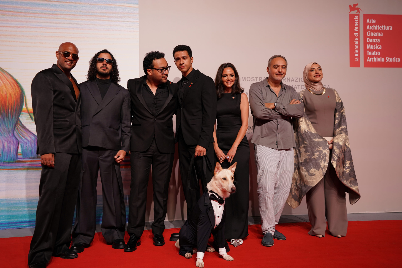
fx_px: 391
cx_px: 201
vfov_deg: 37.9
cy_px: 134
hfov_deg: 54.4
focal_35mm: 35
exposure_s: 1/250
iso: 800
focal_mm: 35
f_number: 2.8
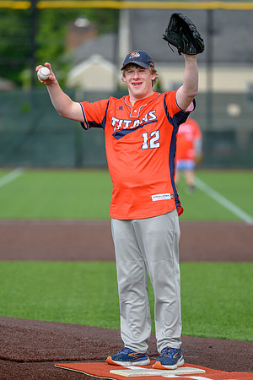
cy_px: 185
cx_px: 113
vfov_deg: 6.5
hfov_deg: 4.3
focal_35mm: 317
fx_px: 3345
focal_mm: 200
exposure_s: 1/2000
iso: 400
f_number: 2.8
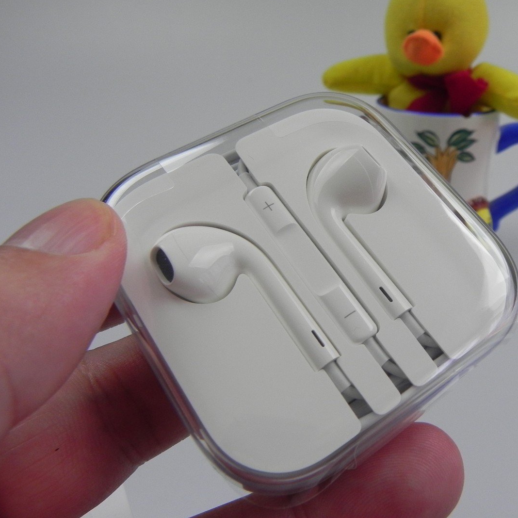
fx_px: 525
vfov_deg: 52.5
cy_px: 257
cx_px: 324
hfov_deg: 52.0
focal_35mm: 31
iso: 160
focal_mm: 4.6
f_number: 4
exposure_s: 1/101
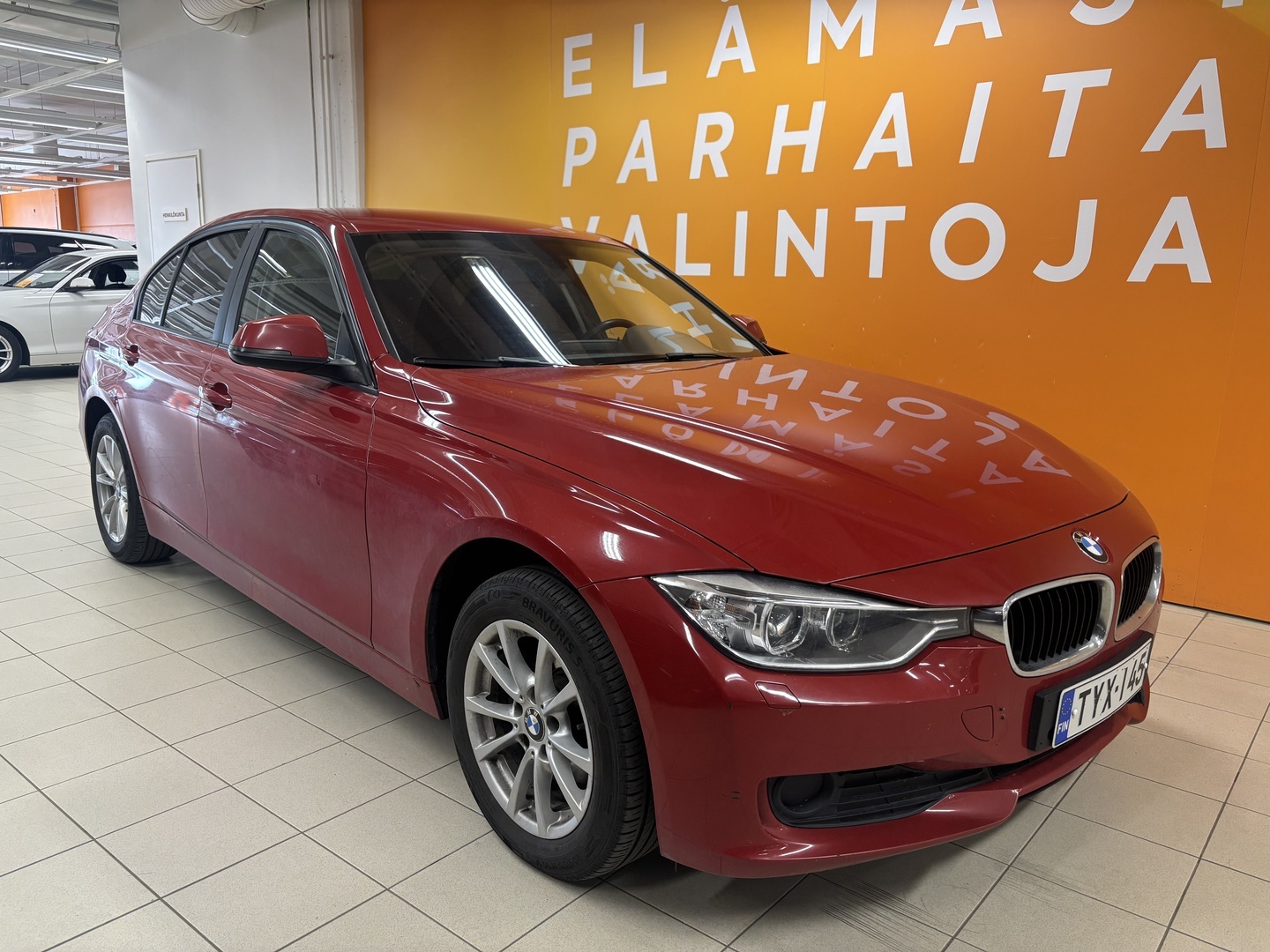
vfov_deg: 53.1
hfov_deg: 67.3
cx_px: 635
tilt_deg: -12.4
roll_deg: -1.3
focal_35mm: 26
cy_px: 476
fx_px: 954
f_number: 1.6
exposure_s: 1/100
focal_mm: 5.96
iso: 125
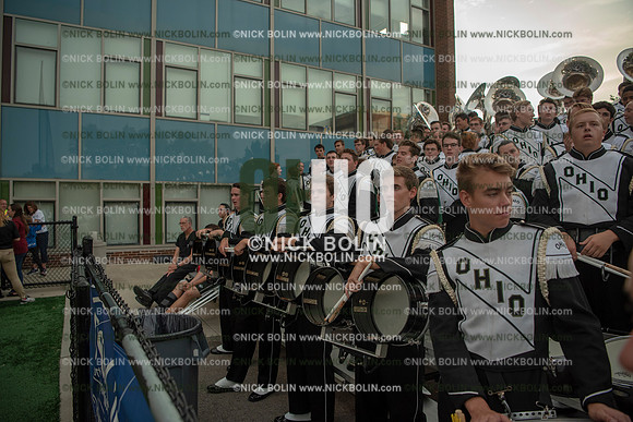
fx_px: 422
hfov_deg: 73.7
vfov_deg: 53.2
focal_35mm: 24
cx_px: 316
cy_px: 211
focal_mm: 24
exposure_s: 1/1250
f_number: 3.2
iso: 800
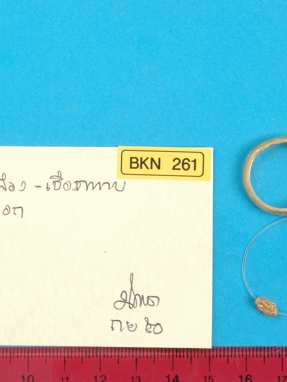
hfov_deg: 8.7
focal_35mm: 171
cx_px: 137
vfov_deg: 11.6
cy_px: 175
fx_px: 1890
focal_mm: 70
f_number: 29
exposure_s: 1/10
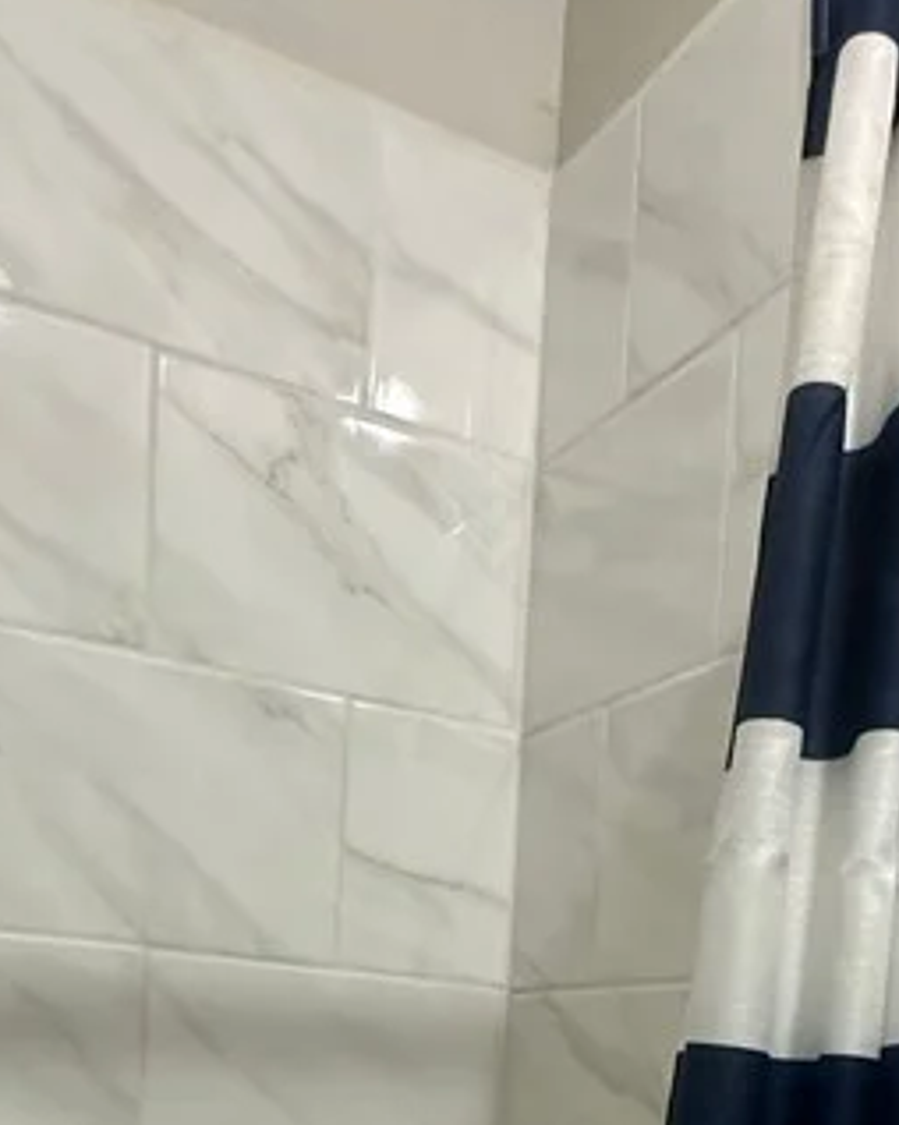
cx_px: 605
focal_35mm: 44
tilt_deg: -9.7
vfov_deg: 35.2
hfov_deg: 33.8
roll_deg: -4.5
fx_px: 1465
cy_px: 1277
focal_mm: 2.22
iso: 320
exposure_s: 1/60
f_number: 2.2
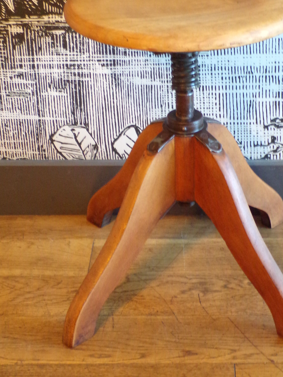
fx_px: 807
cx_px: 187
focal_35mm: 74
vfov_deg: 26.2
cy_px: 135
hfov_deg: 19.8
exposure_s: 1/12
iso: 400
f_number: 3.5
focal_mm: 8.7
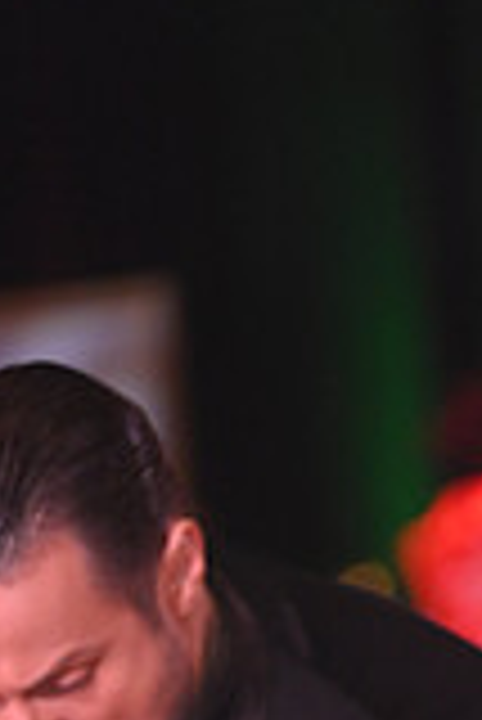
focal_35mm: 725
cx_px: 741
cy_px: 1170
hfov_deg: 1.9
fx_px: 14528
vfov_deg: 2.8
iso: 2000
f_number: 5
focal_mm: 200
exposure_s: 1/200
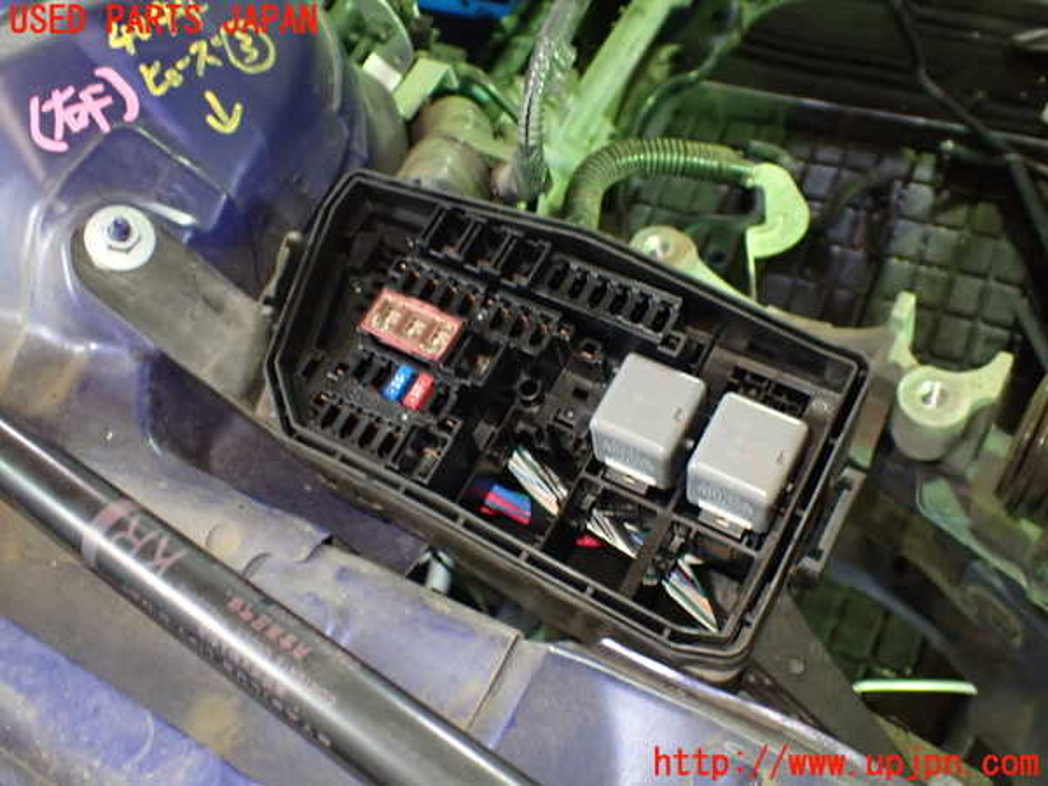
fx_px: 969
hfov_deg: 56.8
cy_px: 393
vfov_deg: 44.2
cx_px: 524
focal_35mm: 32
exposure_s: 1/30
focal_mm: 5.79
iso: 1000
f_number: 2.4
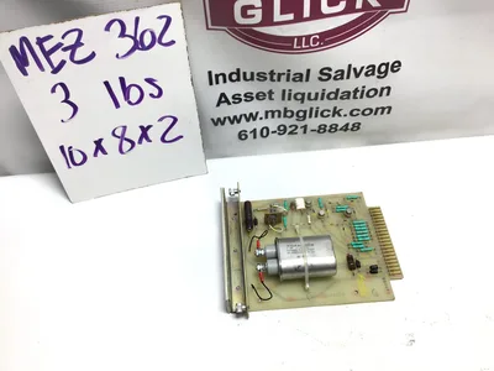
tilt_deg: -50.7
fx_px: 442
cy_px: 186
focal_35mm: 31
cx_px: 247
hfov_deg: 58.4
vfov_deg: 45.4
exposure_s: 1/120
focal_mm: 3.3
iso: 25
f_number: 2.4
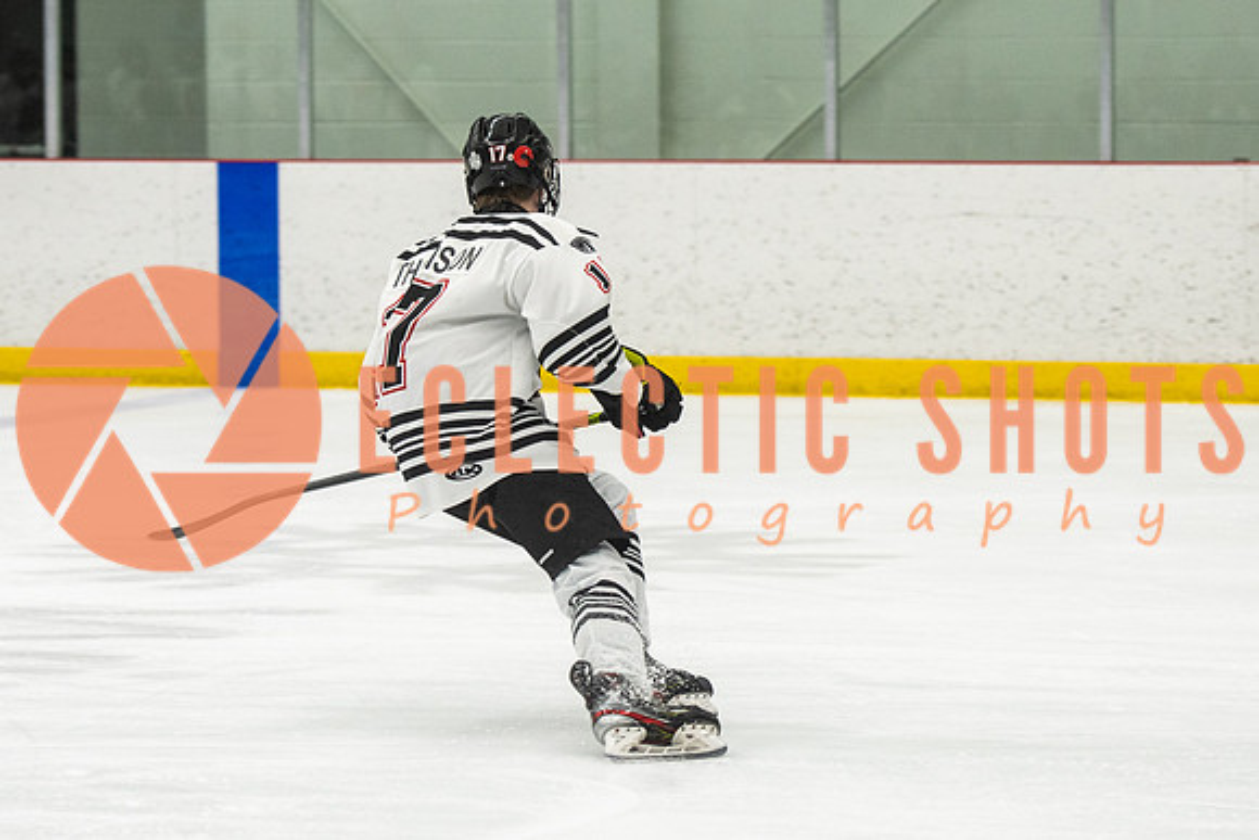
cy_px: 295
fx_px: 6318
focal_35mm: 181
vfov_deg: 7.6
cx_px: 666
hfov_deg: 11.4
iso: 1000
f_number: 2.8
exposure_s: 1/400
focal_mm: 90
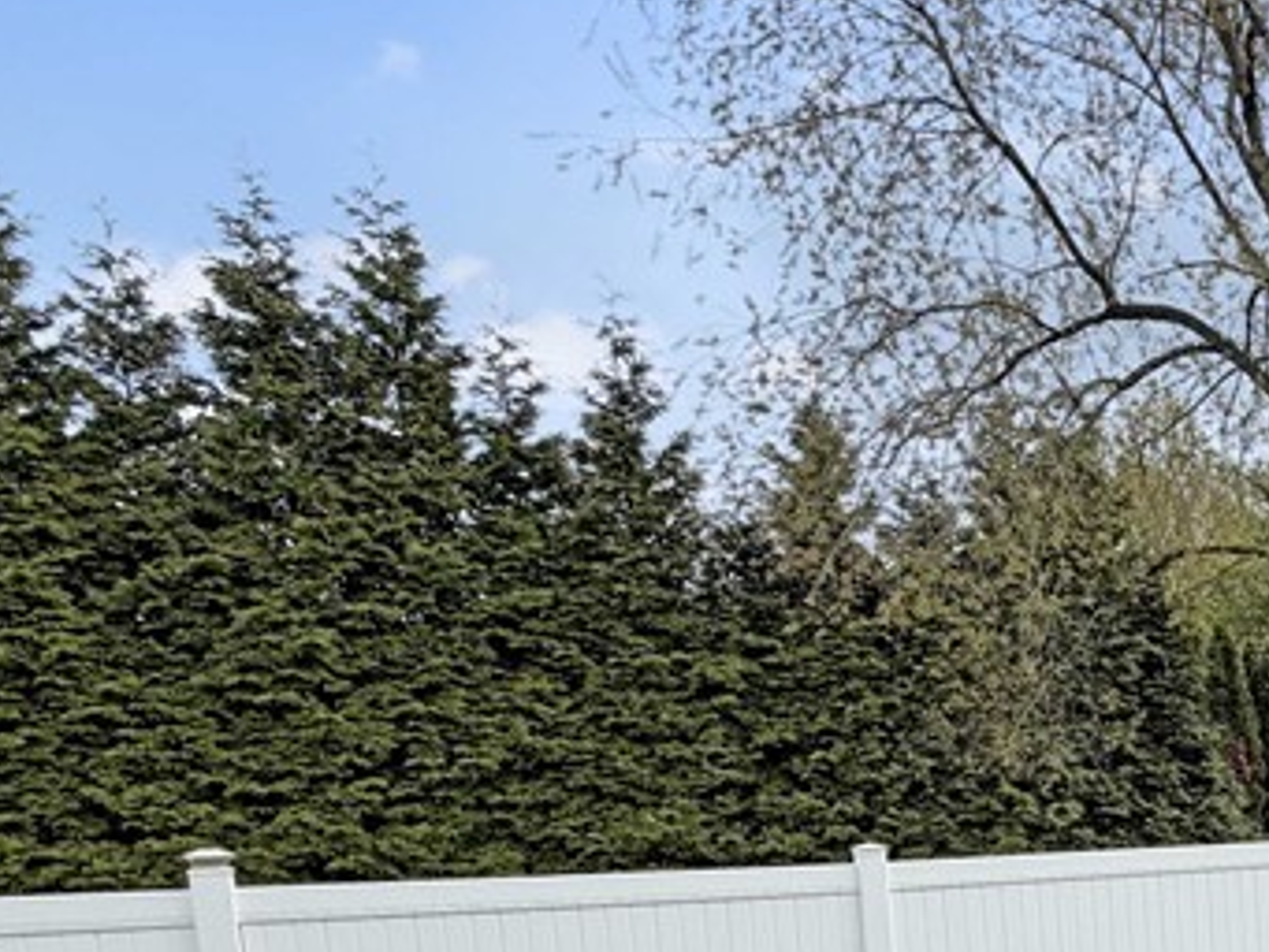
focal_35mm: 42
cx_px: 1582
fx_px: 1540
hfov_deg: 34.3
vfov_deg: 31.6
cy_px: 963
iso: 40
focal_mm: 2.22
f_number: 2.2
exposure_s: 1/770
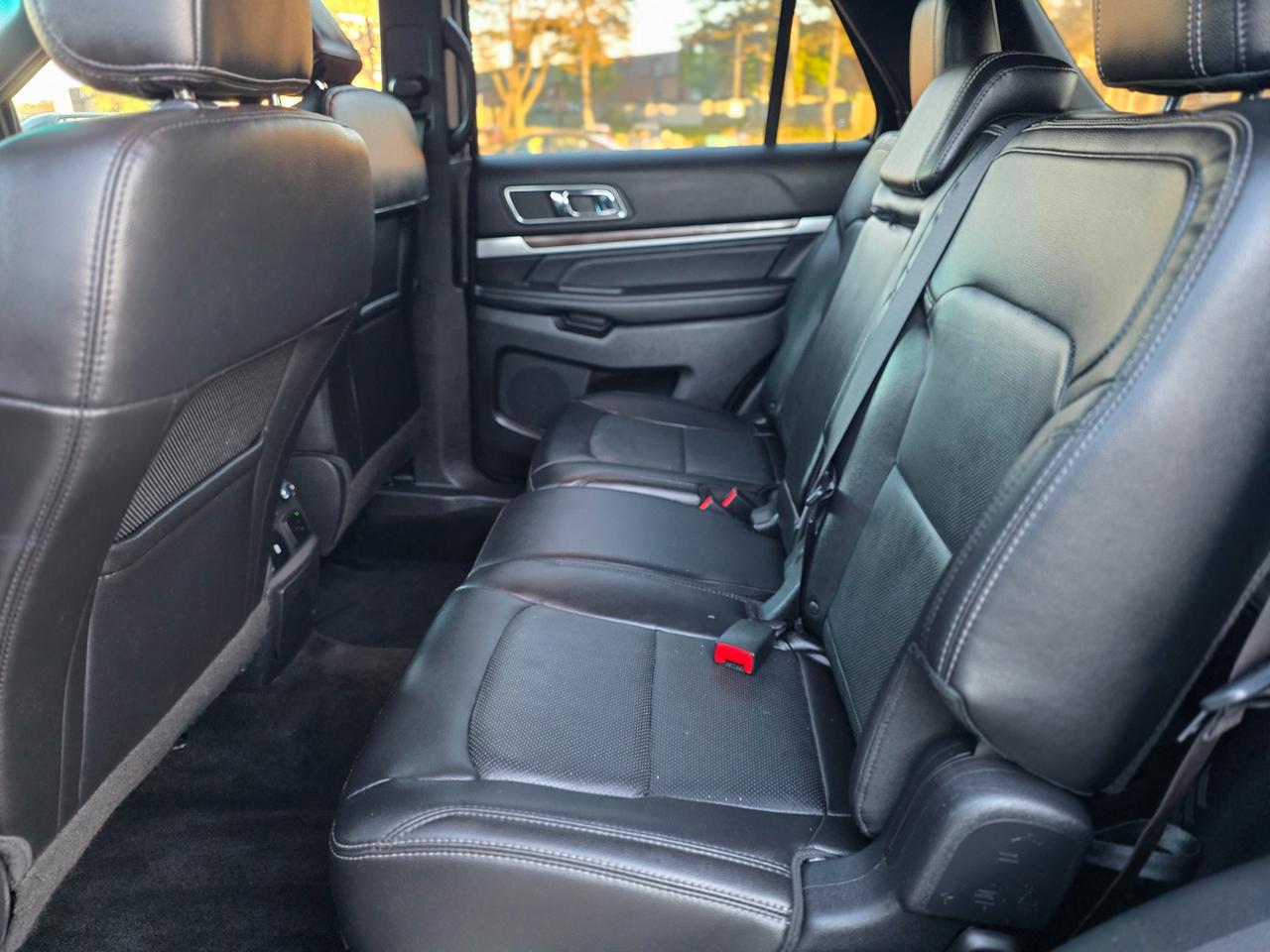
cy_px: 476
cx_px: 635
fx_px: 844
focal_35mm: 23
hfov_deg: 73.9
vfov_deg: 58.9
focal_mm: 6.25
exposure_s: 1/120
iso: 800
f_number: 1.7
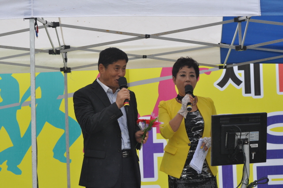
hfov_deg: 11.8
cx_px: 142
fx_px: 1366
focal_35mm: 174
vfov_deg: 7.9
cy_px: 94
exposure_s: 1/500
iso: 400
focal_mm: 116
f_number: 5.6
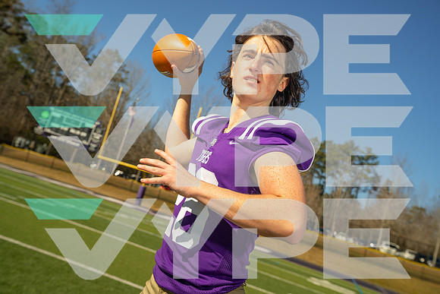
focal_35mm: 41
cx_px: 220
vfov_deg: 32.6
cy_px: 147
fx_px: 501
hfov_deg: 47.4
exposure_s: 1/125
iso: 100
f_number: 5.6
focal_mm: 41
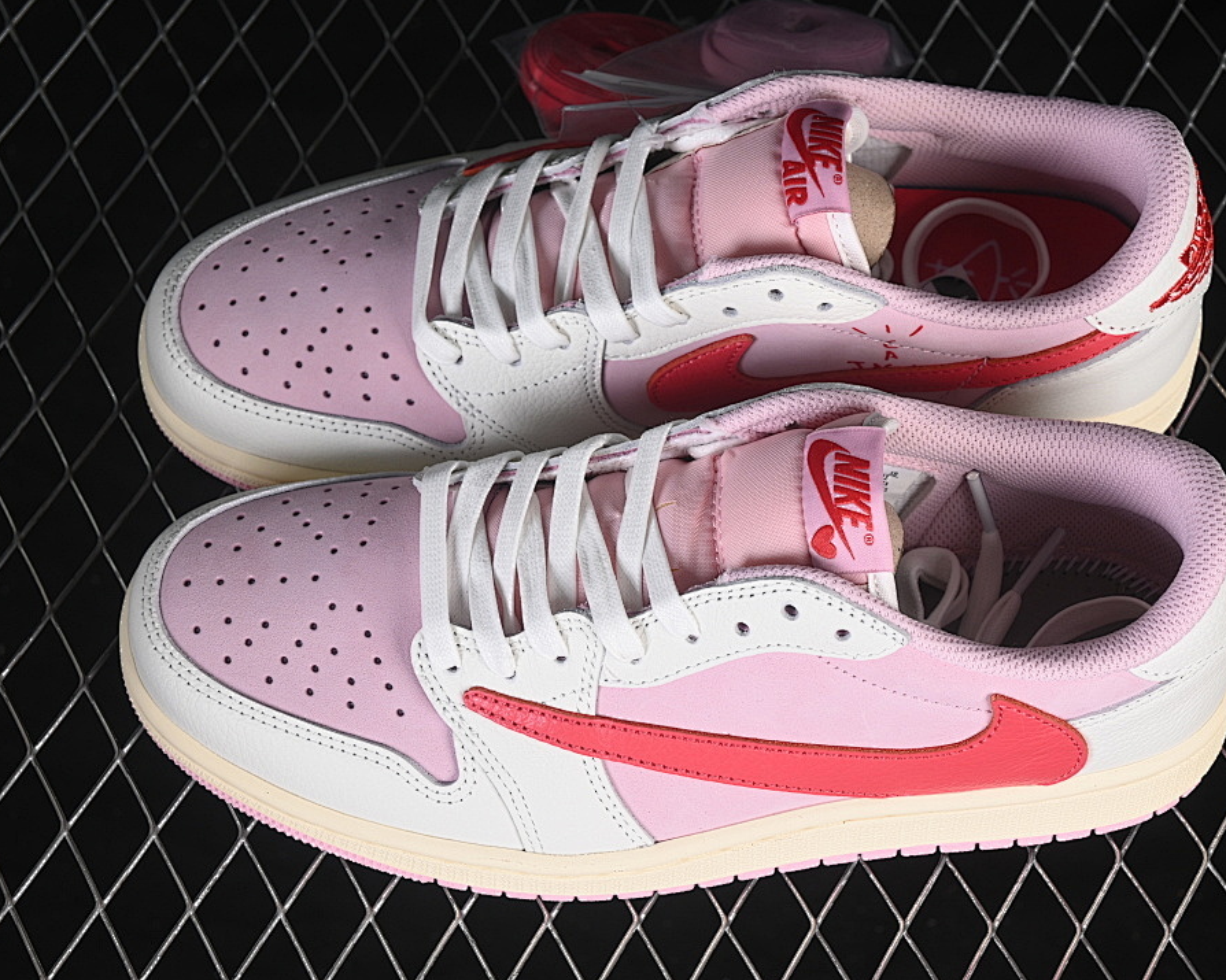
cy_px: 491
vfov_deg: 18.1
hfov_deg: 22.5
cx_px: 704
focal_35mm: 85
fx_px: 3084
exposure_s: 1/80
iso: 160
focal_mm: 50
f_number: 7.1
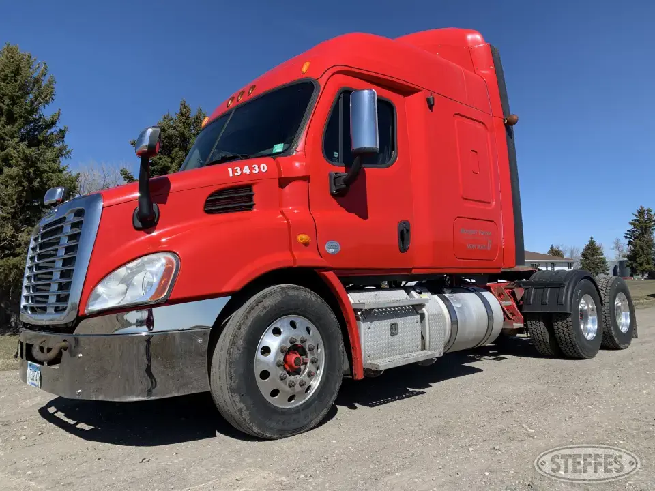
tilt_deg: +3.7
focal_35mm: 26
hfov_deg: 67.3
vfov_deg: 53.1
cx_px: 328
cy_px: 246
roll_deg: +1.8
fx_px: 492
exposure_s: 1/2075
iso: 25
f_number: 1.8
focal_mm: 4.25
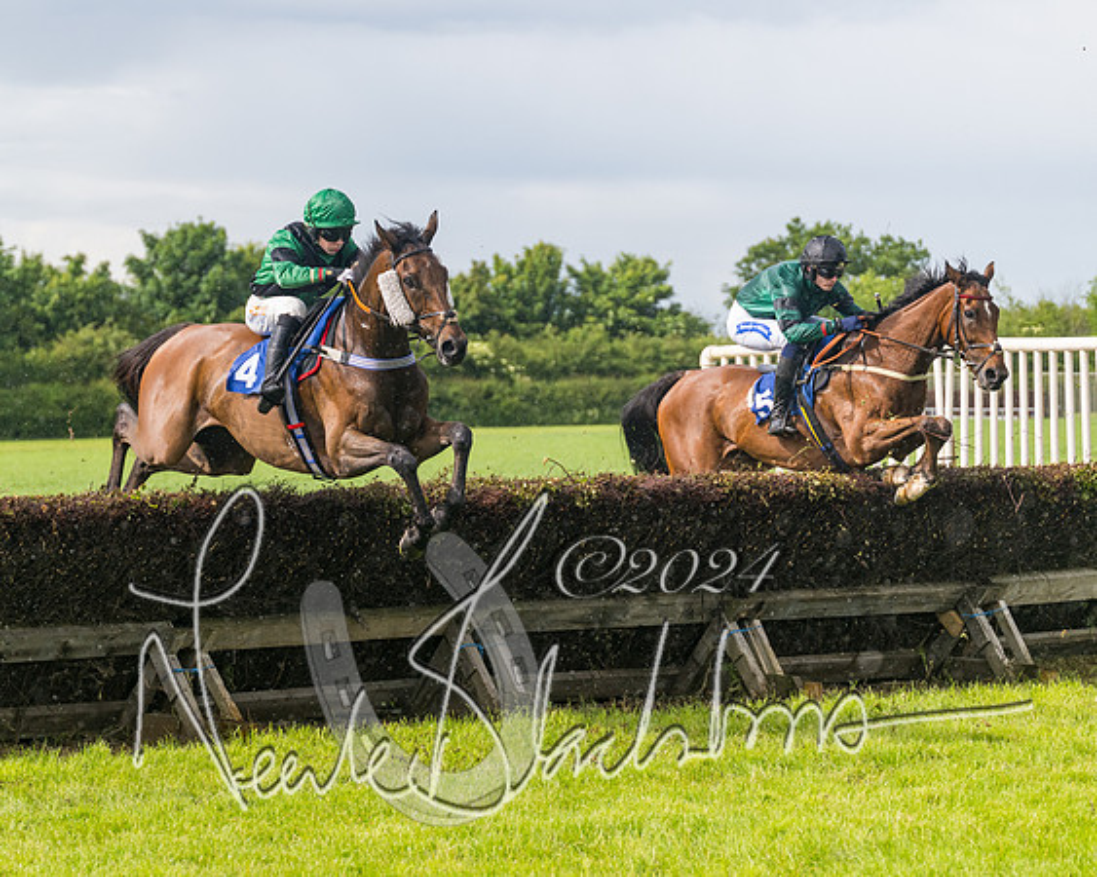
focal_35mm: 124
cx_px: 360
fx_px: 4010
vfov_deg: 12.5
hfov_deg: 15.5
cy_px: 400
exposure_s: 1/2500
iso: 400
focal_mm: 98
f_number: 4
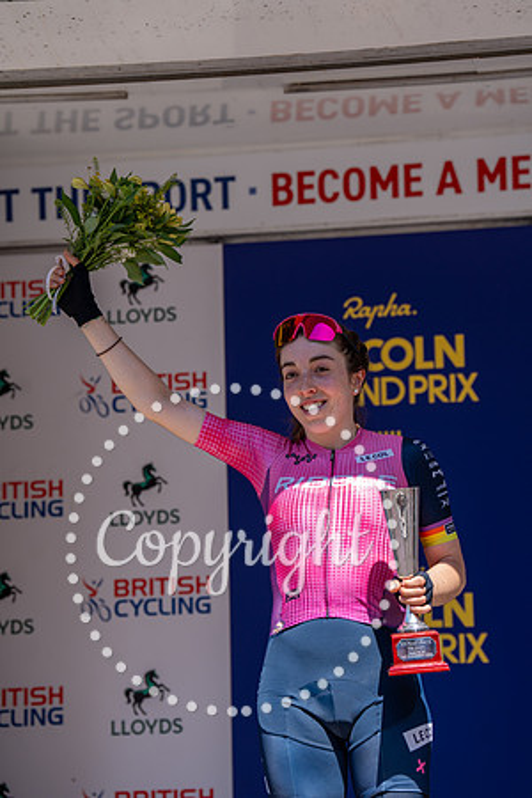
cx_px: 266
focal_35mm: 135
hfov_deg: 10.2
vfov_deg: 15.2
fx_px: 2992
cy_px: 399
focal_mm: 135
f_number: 4
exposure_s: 1/1000
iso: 250
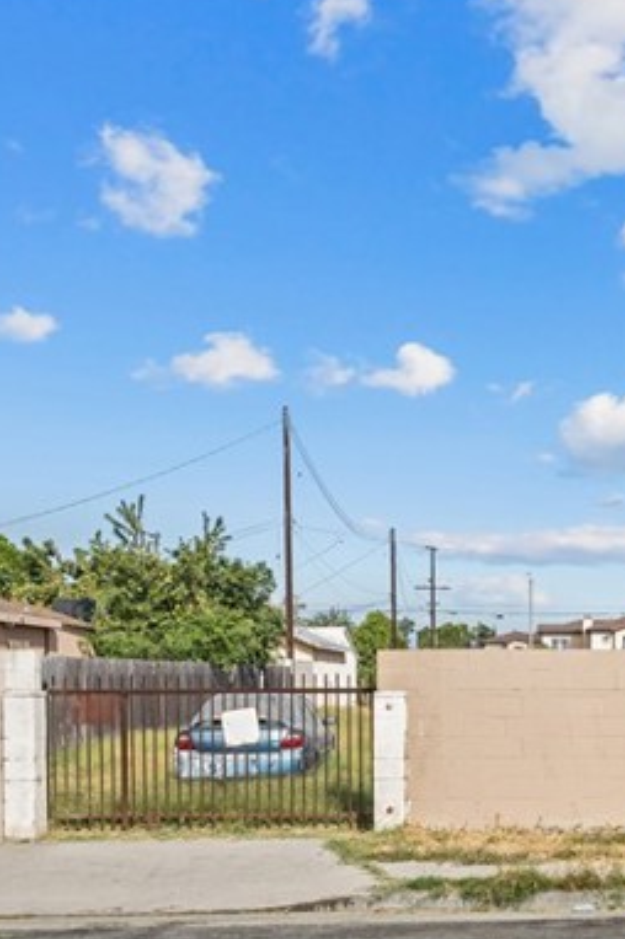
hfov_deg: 24.6
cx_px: 623
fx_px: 1365
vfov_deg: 37.2
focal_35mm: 52
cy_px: 685
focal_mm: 13
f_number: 8
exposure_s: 1/100
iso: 100
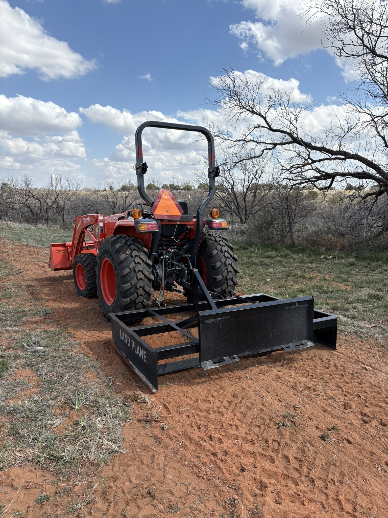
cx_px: 194
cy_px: 259
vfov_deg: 67.3
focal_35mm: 26
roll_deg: -1.1
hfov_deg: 53.1
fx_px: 389
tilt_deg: -8.8
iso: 50
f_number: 1.6
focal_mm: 5.96
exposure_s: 1/3125
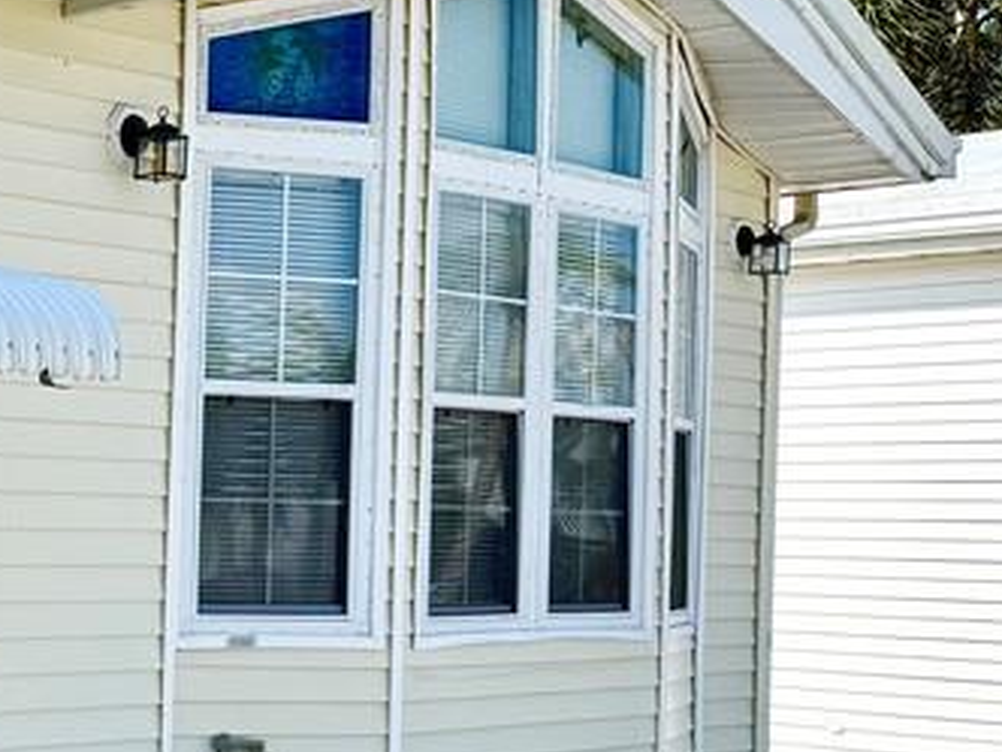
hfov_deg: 22.0
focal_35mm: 74
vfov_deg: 19.8
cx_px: -480
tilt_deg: -0.9
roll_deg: -0.3
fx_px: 2142
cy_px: 532
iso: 80
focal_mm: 6.76
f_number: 1.78
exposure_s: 1/5714
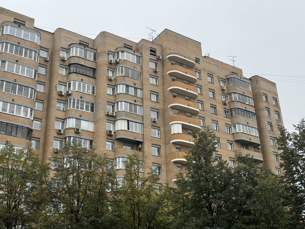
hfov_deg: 39.7
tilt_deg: +26.0
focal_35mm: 48
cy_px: 114
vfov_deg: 30.3
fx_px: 423
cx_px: 152
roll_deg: +2.4
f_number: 1.78
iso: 64
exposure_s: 1/588
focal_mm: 6.76
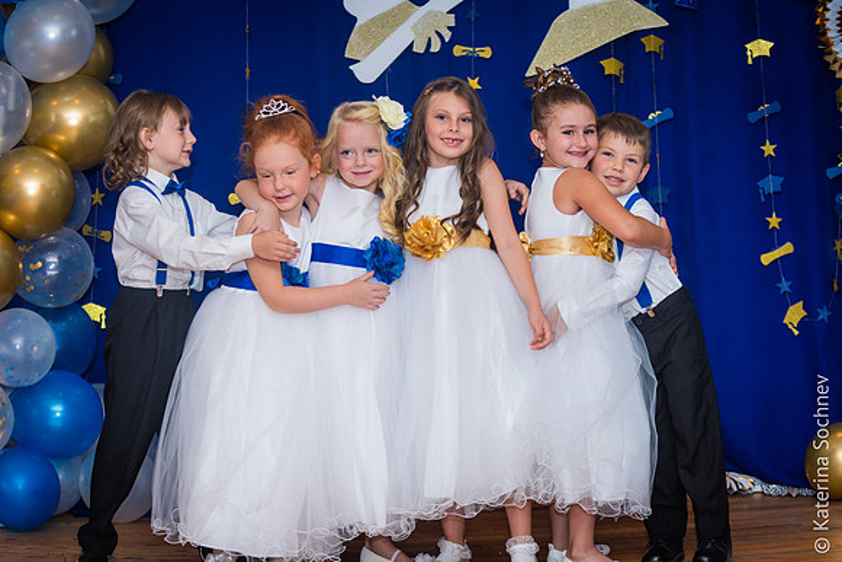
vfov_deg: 19.5
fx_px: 1638
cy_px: 281
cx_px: 421
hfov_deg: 28.8
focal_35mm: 70
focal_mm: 70
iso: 320
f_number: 3.5
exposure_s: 1/200
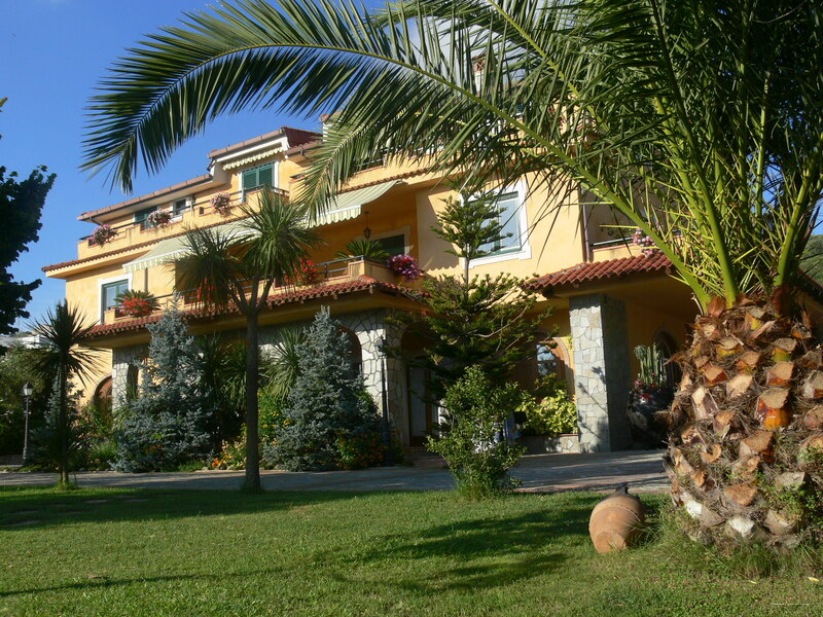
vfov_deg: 40.7
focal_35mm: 35
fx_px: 832
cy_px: 308
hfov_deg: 52.6
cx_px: 412
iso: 80
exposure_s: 1/320
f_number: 5.6
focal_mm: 7.4
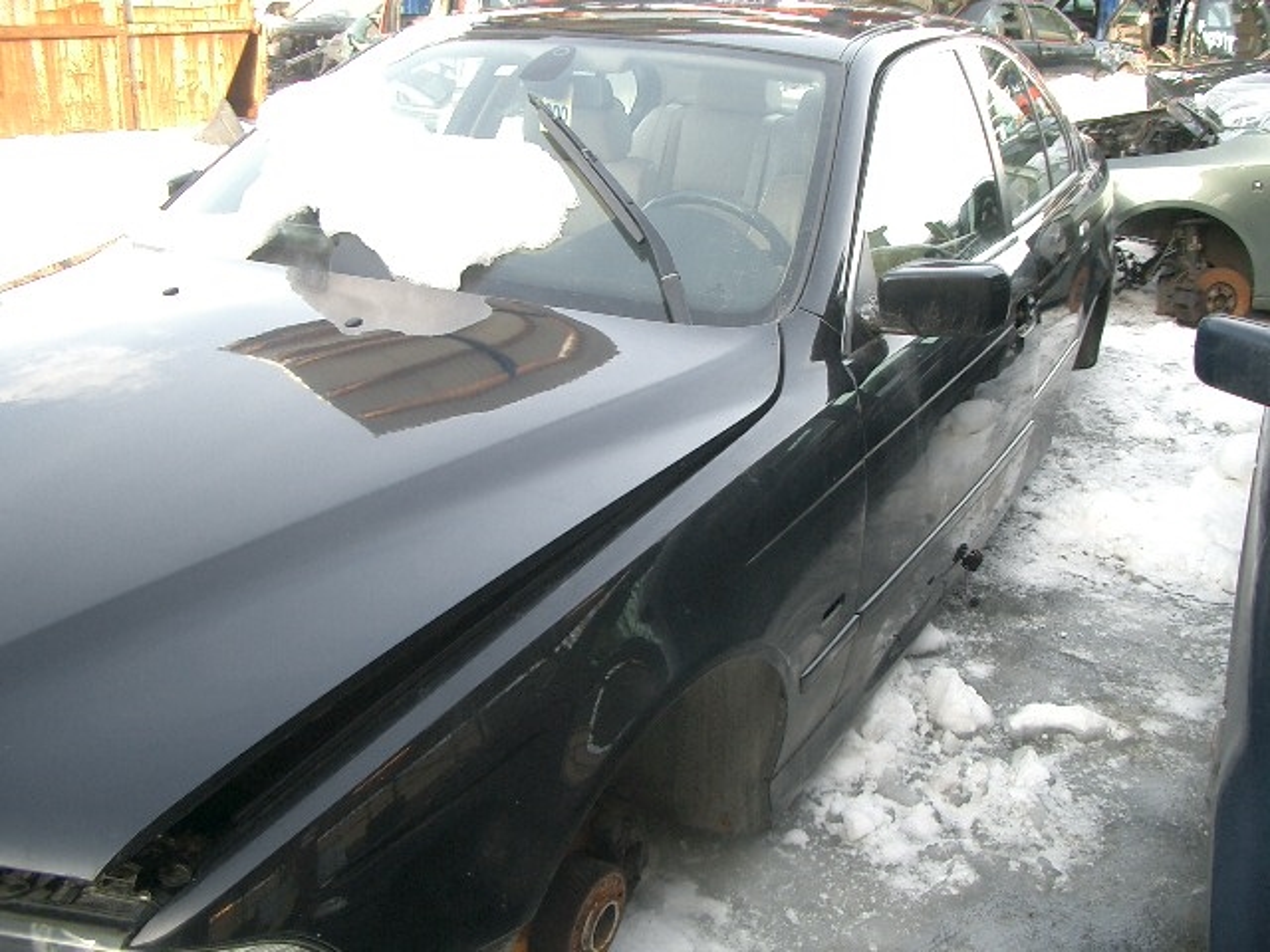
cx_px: 635
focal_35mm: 35
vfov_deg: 40.7
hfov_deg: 52.6
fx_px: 1284
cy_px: 476
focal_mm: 5.8
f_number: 2.6
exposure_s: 1/100
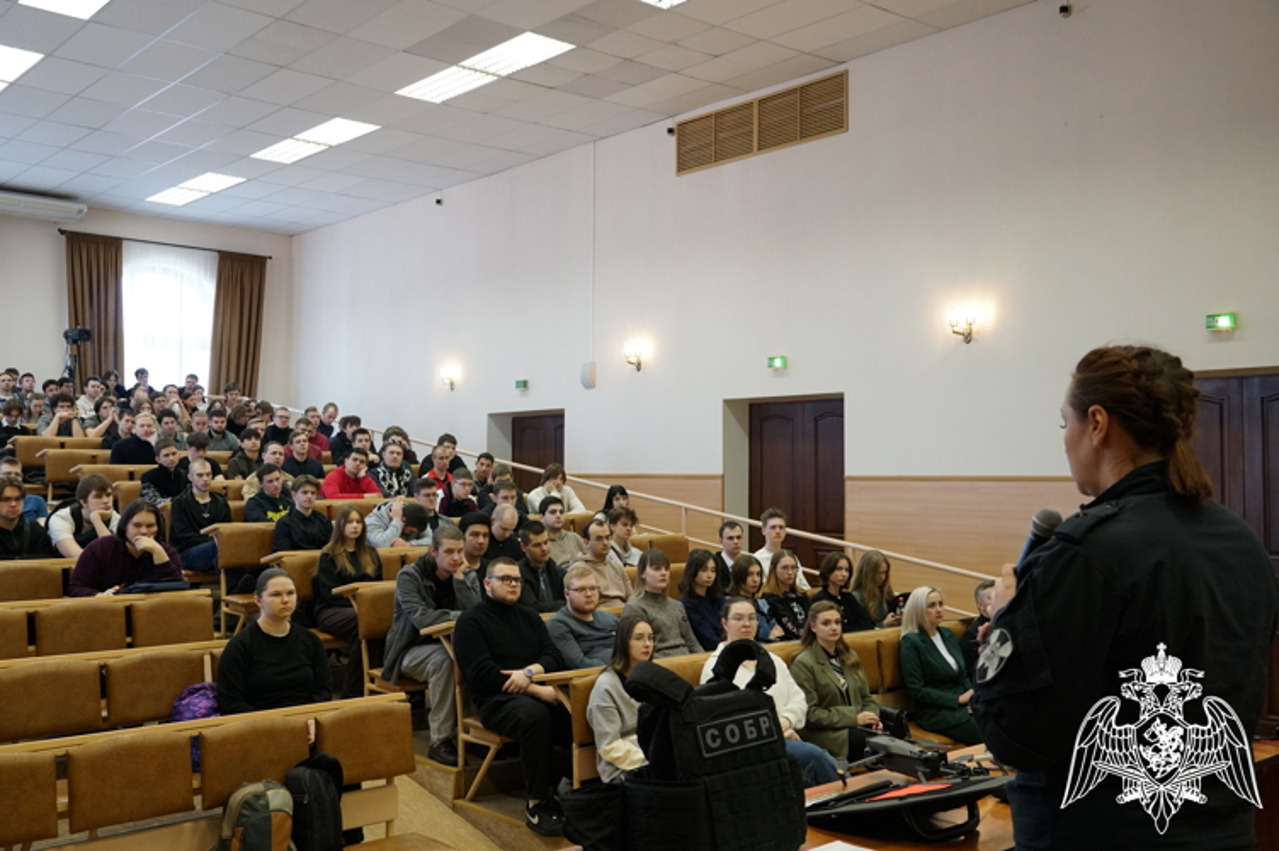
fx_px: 1225
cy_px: 426
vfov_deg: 38.3
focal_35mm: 34
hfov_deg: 55.1
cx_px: 640
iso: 1250
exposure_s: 1/160
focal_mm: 23
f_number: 4
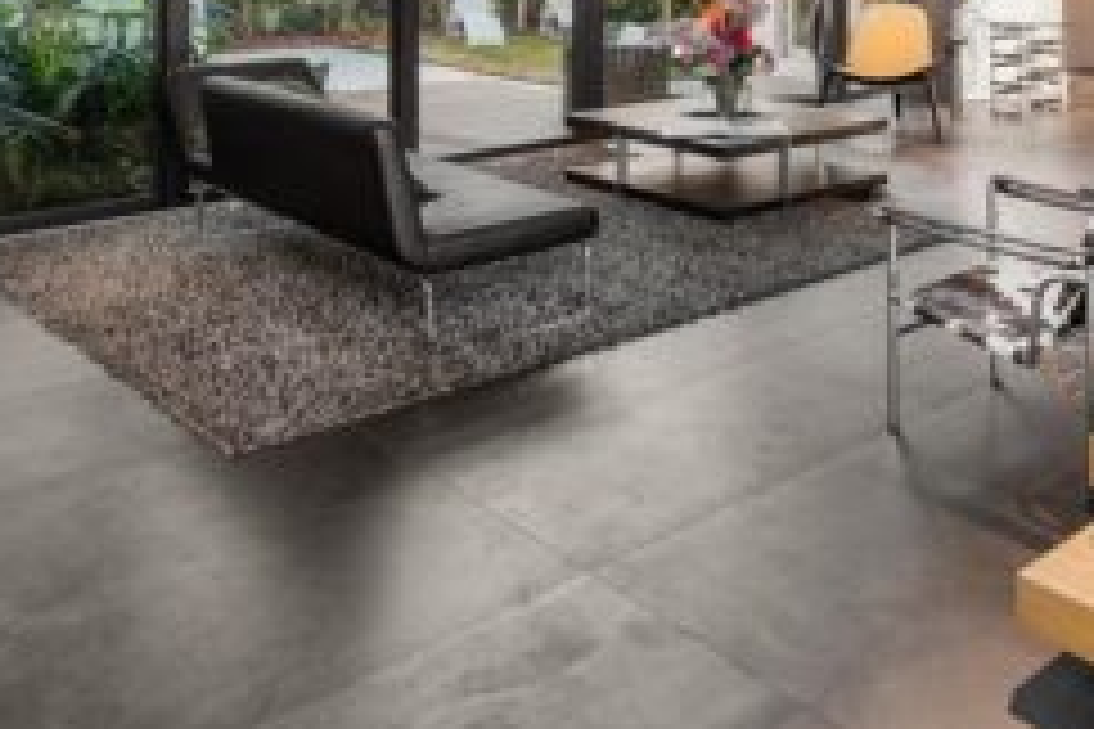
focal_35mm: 42
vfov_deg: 28.5
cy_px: -104
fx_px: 1276
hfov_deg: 45.7
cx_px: 734
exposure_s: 1/2
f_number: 8
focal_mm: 17
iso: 400
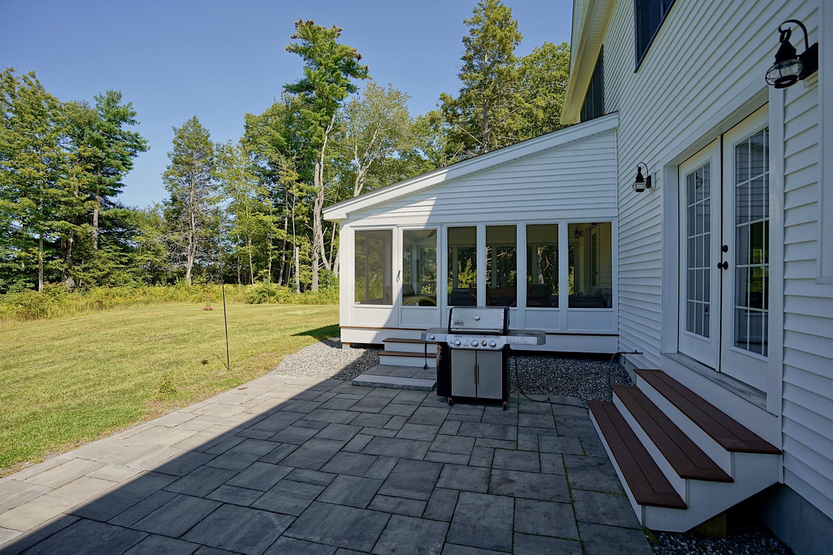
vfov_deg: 73.7
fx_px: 370
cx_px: 416
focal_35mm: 16
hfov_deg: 96.7
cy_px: 278
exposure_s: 1/200
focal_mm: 16
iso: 100
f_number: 6.3
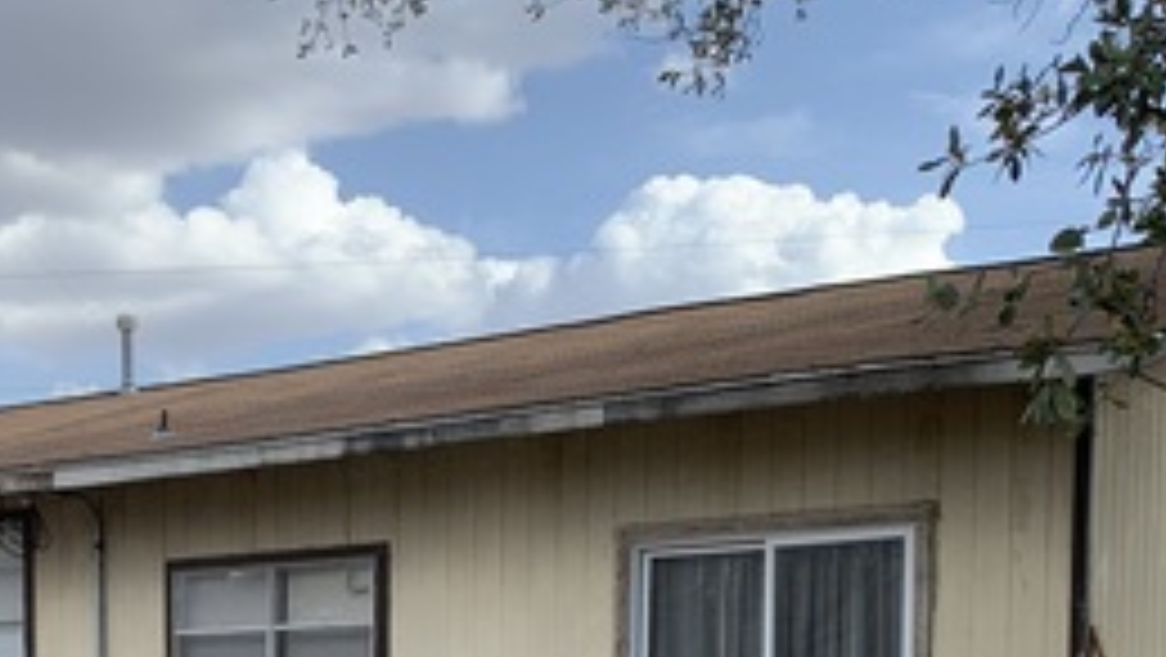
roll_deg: +1.3
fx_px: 2165
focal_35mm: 70
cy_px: 945
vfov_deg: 16.0
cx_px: 261
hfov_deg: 29.6
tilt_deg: -4.0
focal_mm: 4.25
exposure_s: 1/1011
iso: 25
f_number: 1.8
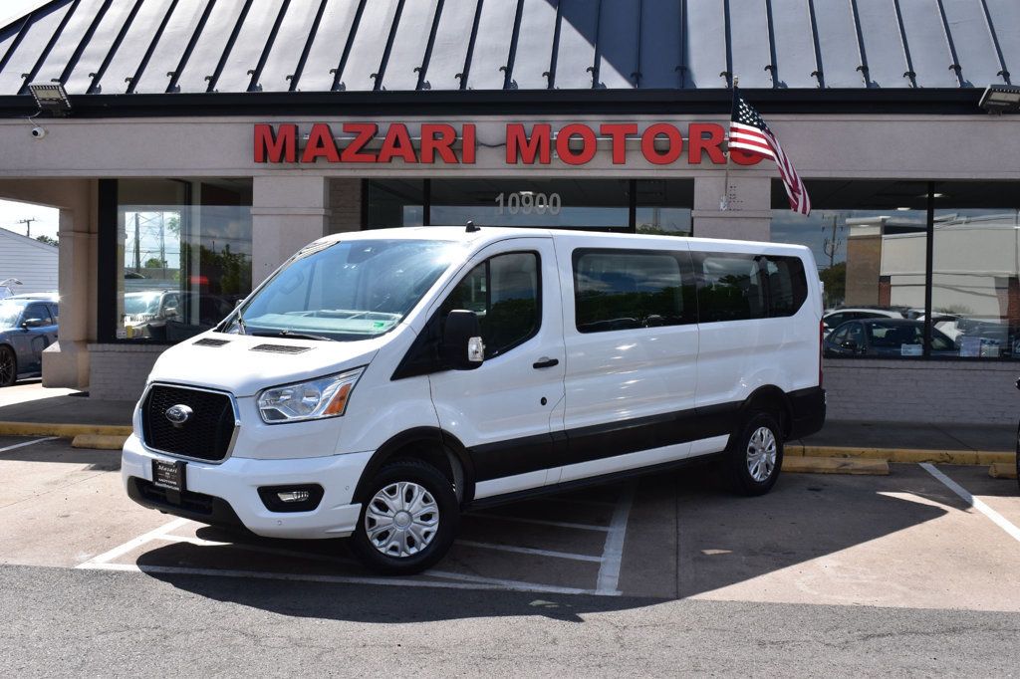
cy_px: 340
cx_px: 510
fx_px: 1232
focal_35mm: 44
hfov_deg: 45.0
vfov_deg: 30.8
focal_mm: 29
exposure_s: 1/500
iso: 400
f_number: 11
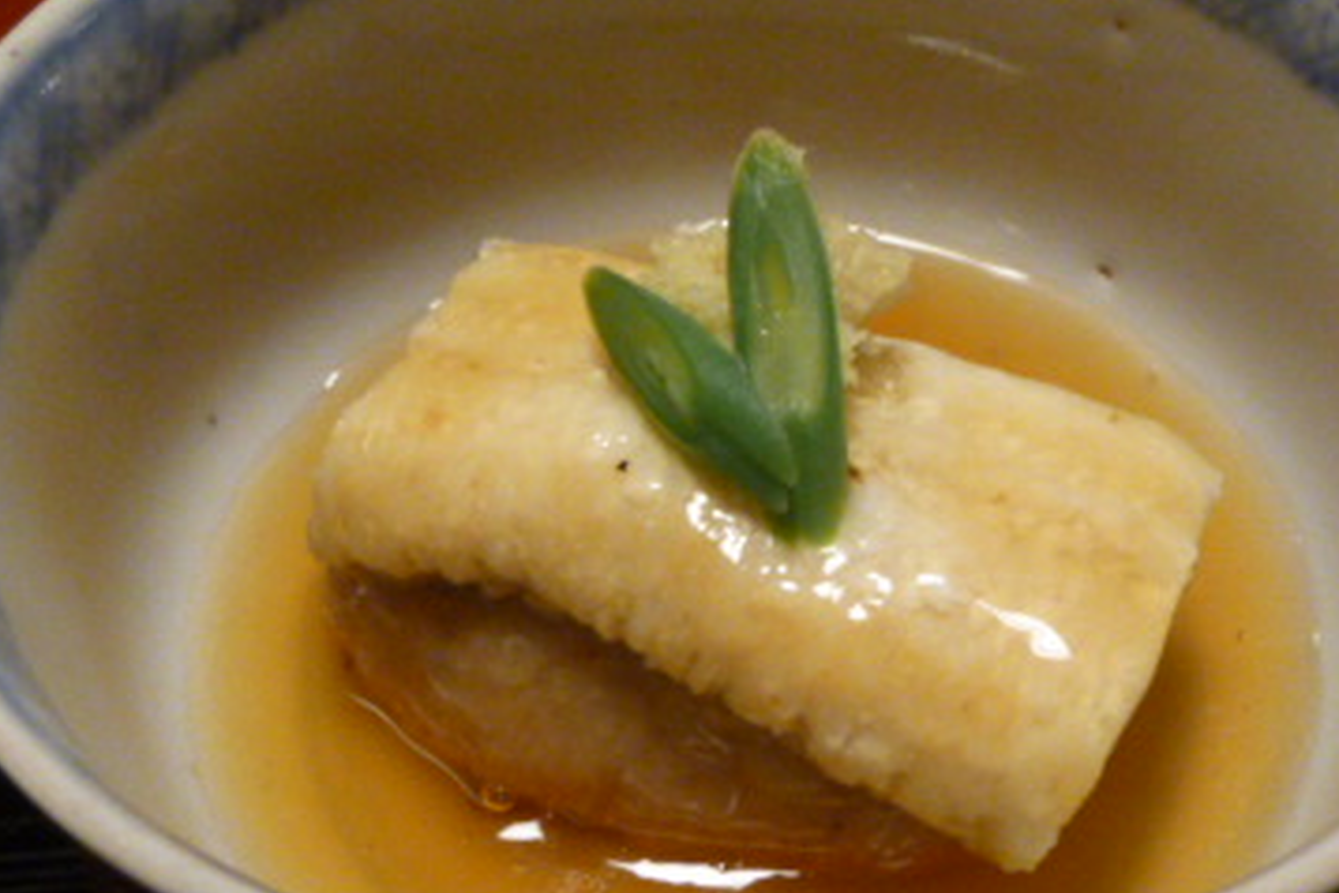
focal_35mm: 54
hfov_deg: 36.8
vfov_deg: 25.0
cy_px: 574
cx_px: 758
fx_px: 2008
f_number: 3.3
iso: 640
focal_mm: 5.2
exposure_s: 1/8
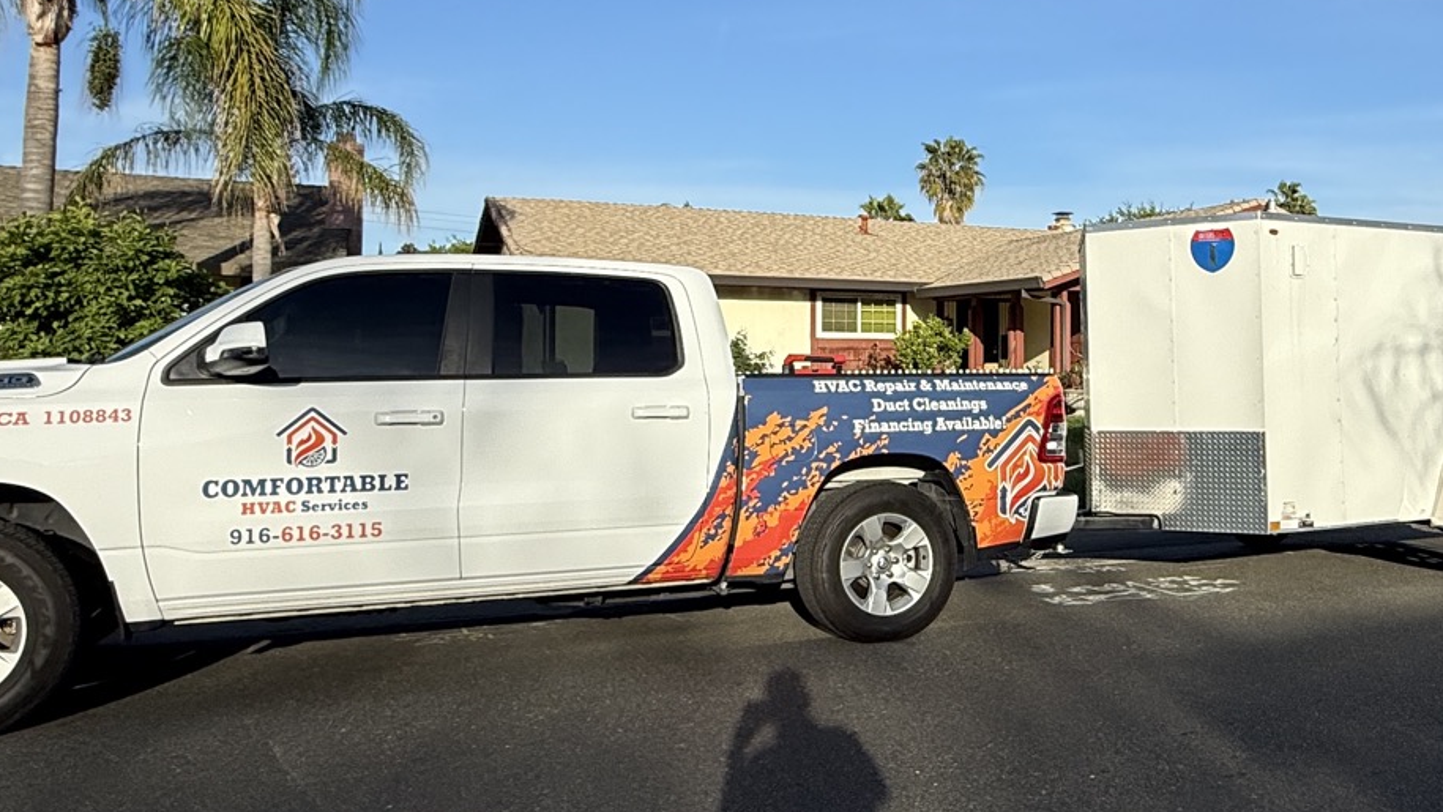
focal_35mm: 32
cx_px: 940
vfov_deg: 36.6
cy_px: 330
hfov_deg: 59.8
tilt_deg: +1.4
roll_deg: -0.8
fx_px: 1225
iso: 50
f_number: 2.2
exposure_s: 1/3125
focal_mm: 2.22
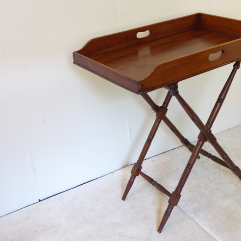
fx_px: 378
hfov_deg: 35.3
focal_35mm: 48
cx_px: 137
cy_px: 121
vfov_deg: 35.4
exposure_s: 1/10
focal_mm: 7.2
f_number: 3.8
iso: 400
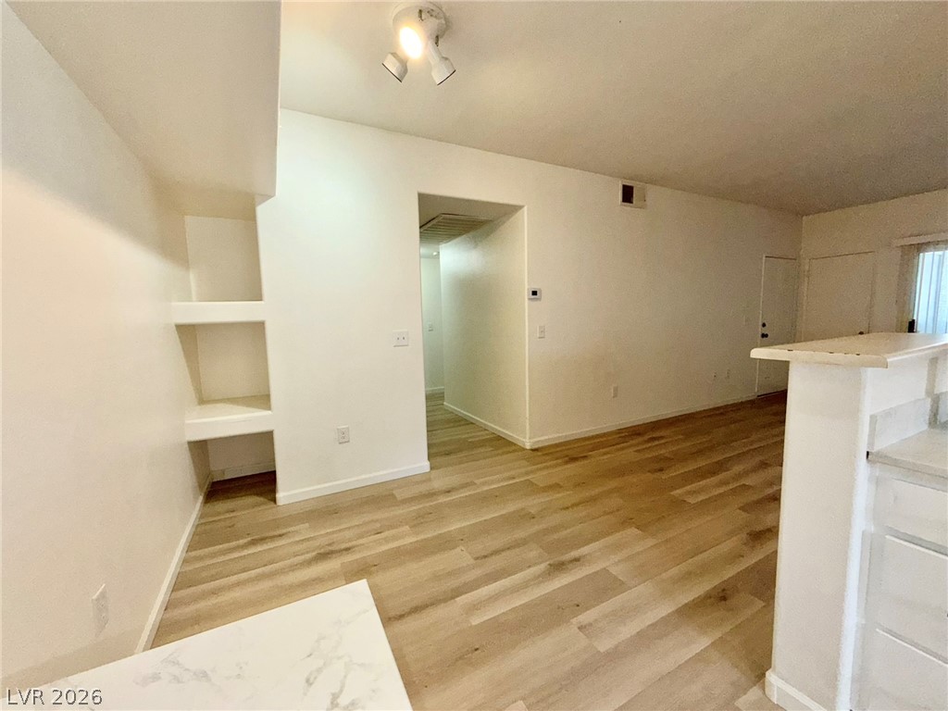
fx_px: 383
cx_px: 474
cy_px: 356
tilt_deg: -5.5
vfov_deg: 85.7
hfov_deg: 102.1
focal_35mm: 14
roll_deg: +1.7
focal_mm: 2.22
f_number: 2.2
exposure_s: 1/120
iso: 100
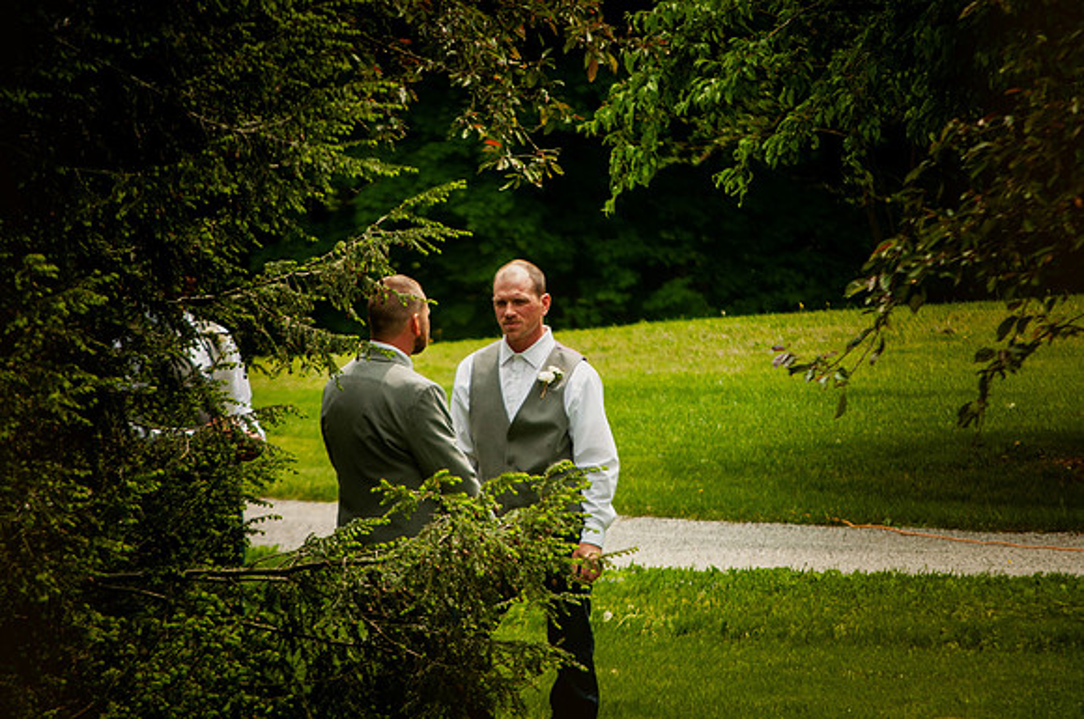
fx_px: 9021
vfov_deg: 4.6
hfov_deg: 6.9
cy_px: 360
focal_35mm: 300
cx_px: 542
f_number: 5.6
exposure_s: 1/500
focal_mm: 200
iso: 280
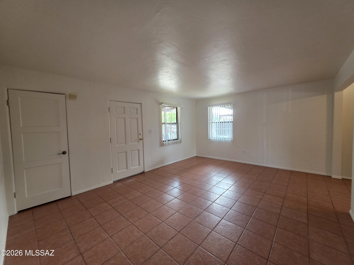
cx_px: 177
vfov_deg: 89.9
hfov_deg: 106.2
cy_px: 132
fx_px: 133
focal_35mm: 13
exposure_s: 1/60
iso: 250
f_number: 1.9
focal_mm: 2.2
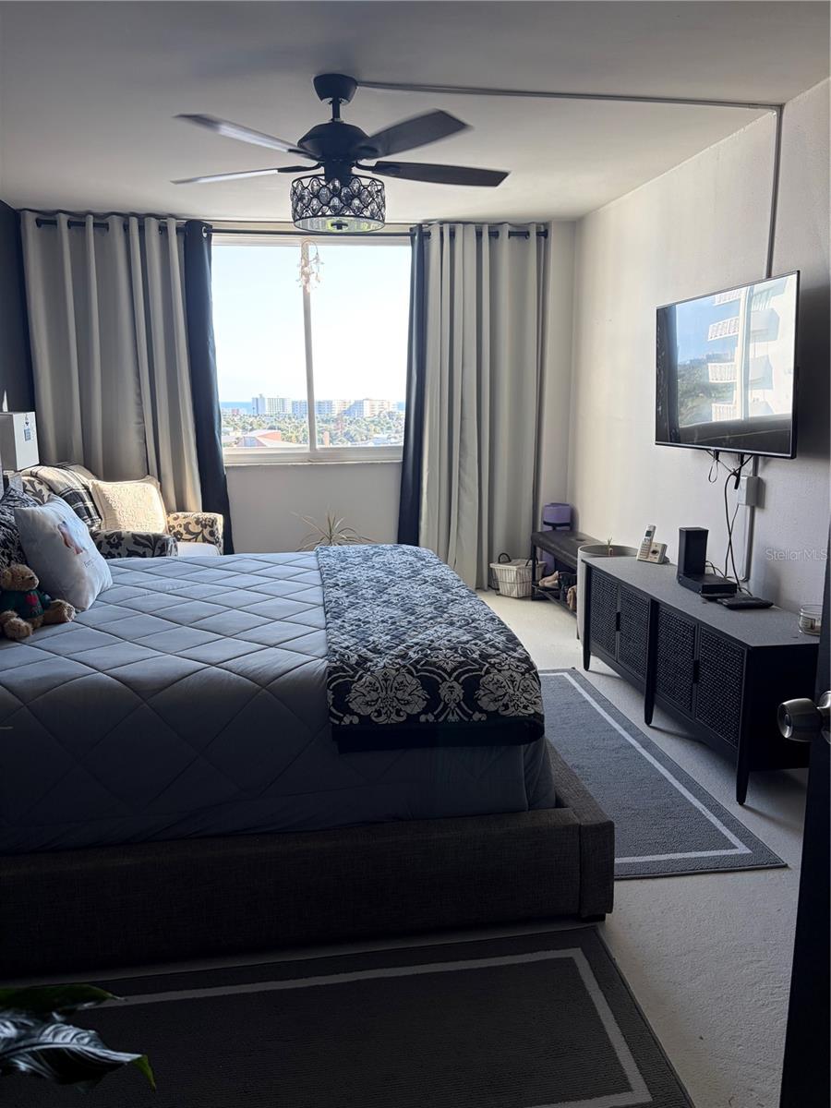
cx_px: 416
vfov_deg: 67.3
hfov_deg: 53.1
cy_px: 554
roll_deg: +1.1
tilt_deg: -10.3
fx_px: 832
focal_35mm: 26
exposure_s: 1/122
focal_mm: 5.96
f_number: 1.6
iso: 50
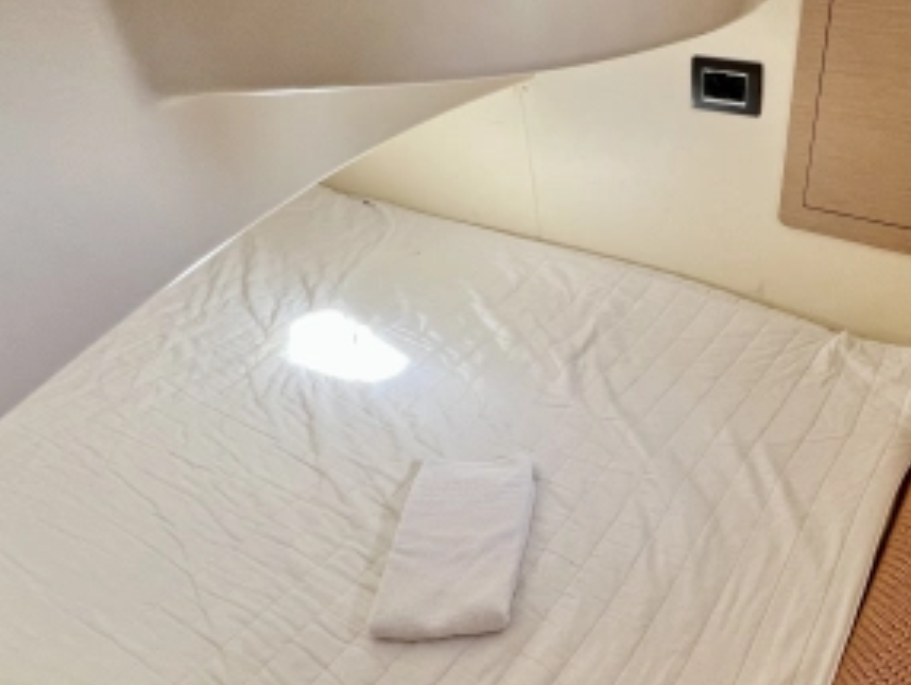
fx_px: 658
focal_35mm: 25
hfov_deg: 65.1
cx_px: 685
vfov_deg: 54.4
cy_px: 425
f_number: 1.8
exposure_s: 1/99
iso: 100
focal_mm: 1.57
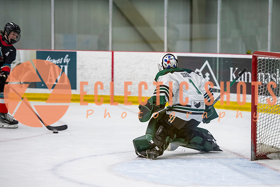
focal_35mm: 165
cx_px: 175
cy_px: 97
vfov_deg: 8.3
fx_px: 1281
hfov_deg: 12.5
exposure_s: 1/640
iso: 2000
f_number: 3.2
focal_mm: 130
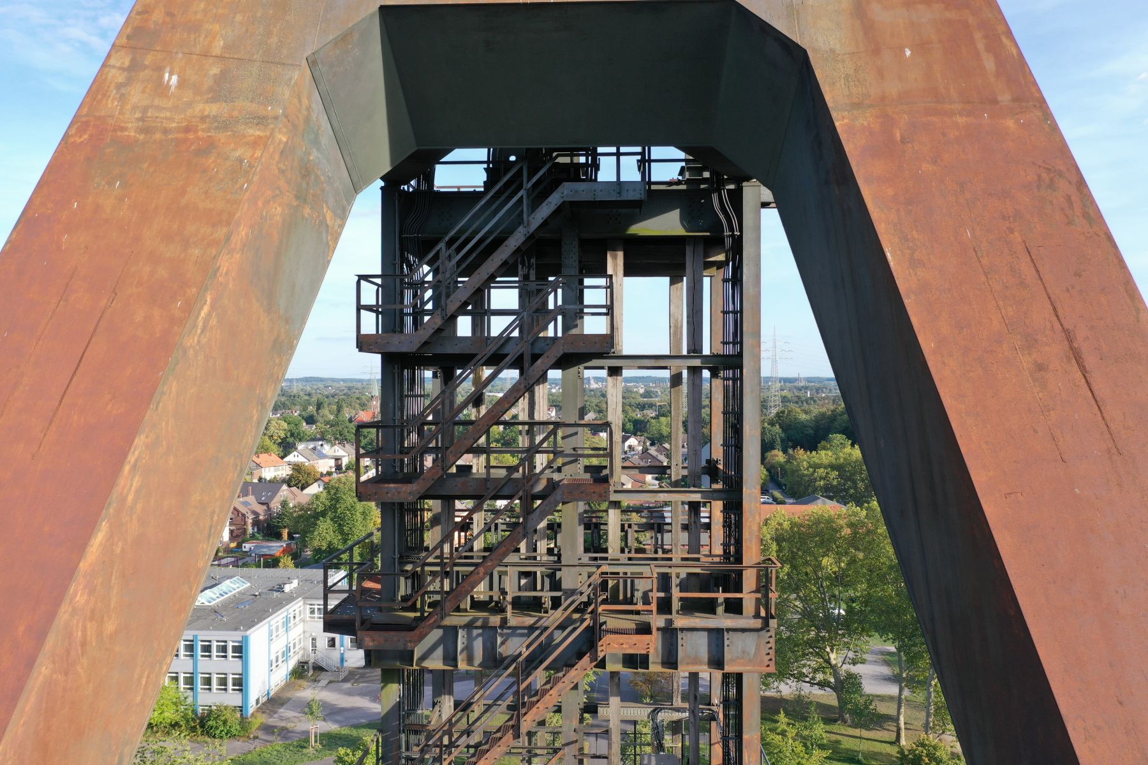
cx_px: 574
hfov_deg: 65.5
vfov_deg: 46.4
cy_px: 382
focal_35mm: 28
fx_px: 893
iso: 100
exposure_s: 1/200
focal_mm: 10.26
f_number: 5
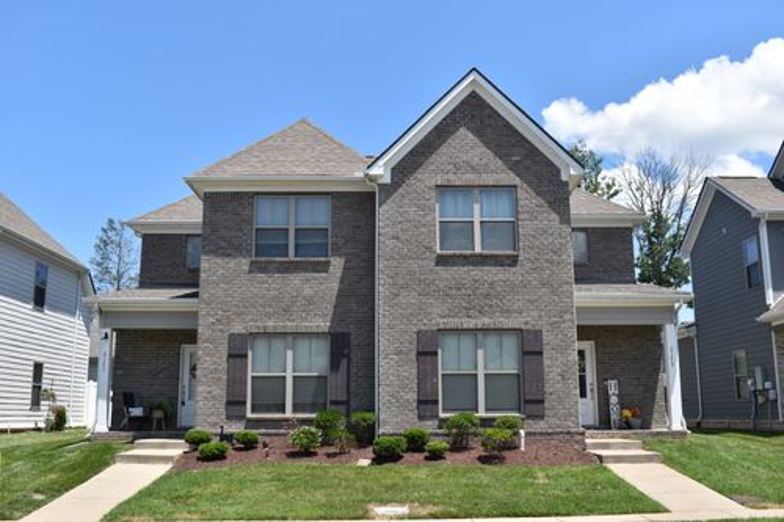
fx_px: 784
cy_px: 261
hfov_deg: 53.1
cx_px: 392
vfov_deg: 36.8
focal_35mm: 36
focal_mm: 24
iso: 100
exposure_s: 1/250
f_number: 8
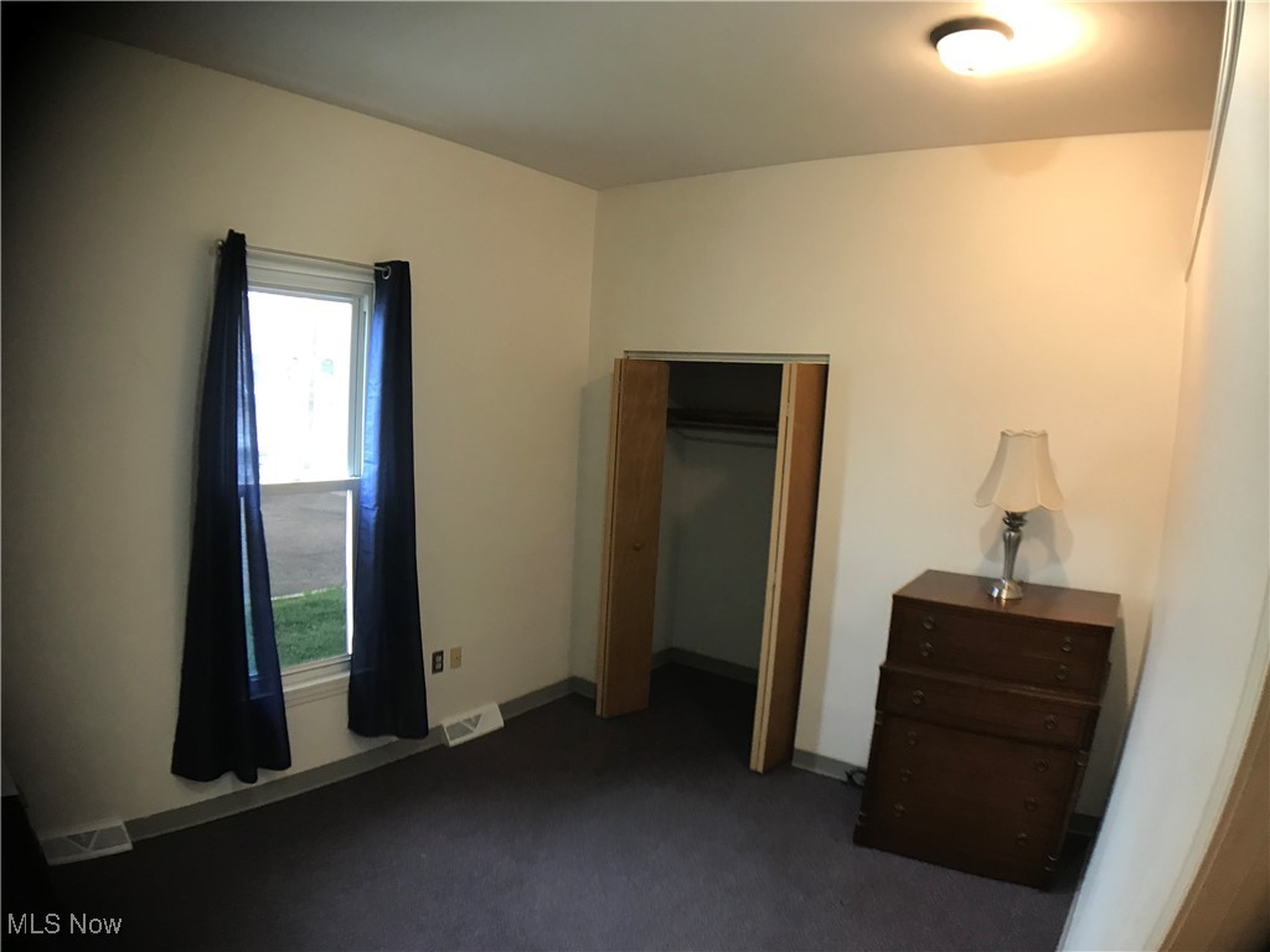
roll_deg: -2.9
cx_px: 635
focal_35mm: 28
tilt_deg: -5.1
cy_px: 476
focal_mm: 3.99
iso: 40
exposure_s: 1/15
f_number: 1.8
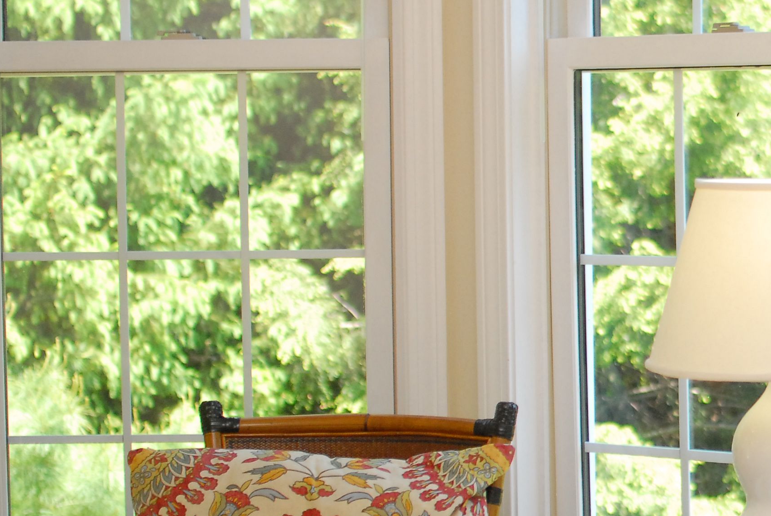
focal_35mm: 119
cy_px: 310
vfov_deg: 11.5
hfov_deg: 16.6
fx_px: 2554
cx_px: 844
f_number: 2.5
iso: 640
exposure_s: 1/1000
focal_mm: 35
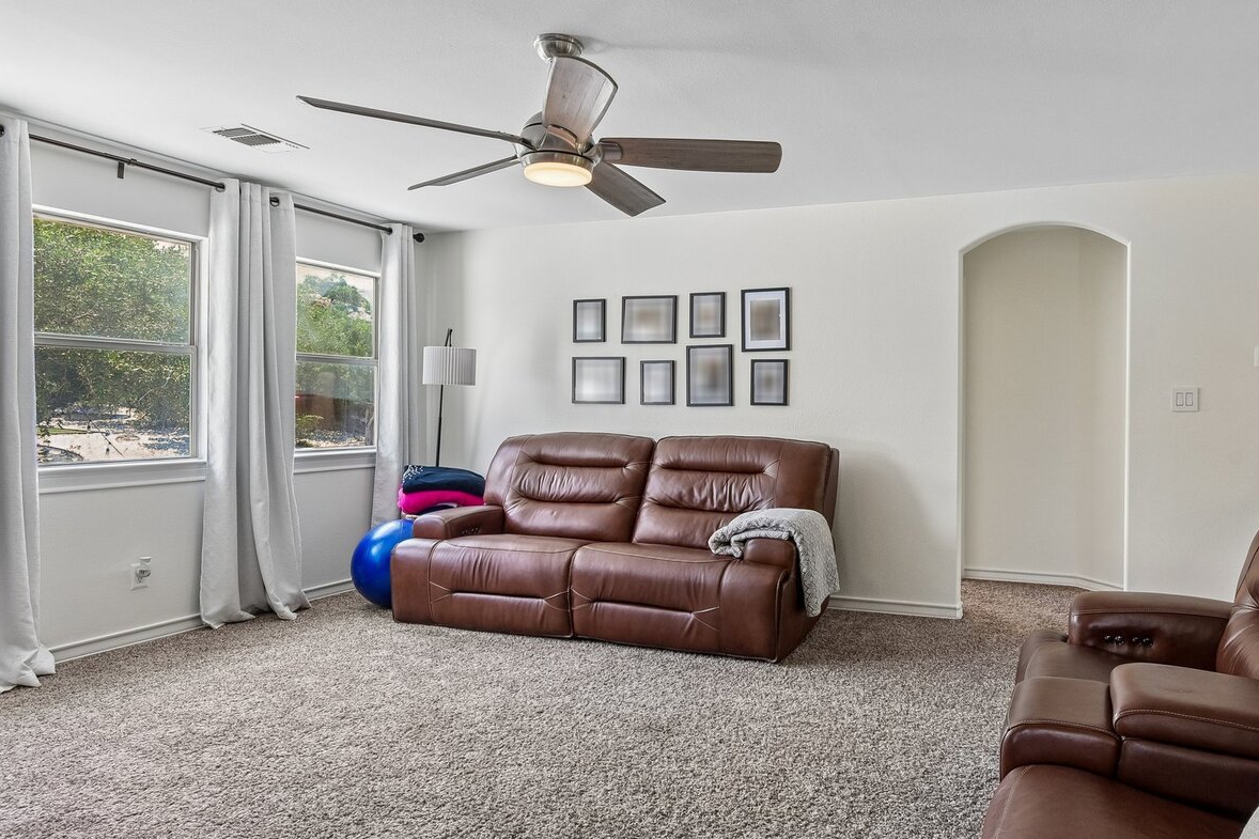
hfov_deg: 76.7
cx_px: 811
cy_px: 411
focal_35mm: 22
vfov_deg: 57.2
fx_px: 769
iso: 800
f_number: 8
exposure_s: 1/15
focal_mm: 16
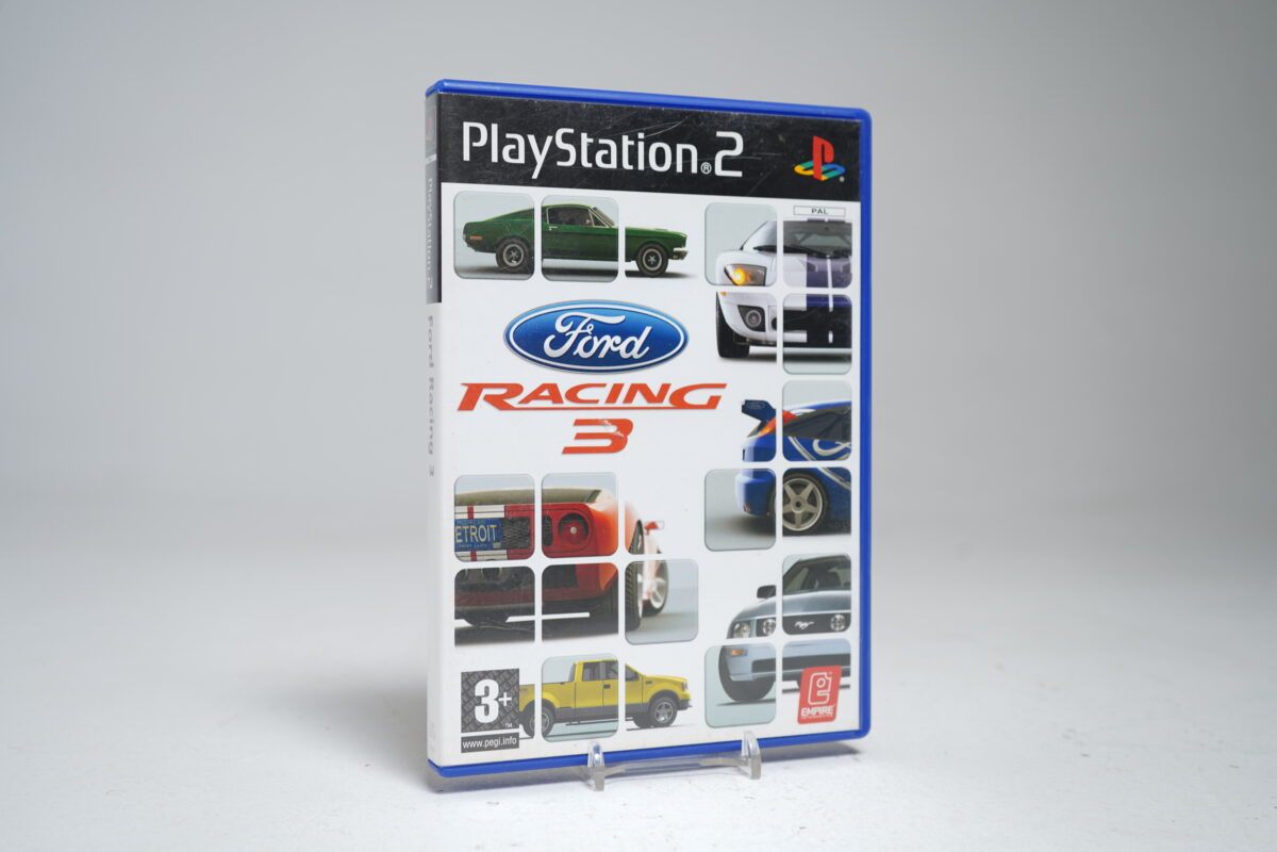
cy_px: 426
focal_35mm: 42
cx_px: 638
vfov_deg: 31.9
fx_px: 1490
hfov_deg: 46.4
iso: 64
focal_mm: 42
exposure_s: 1/4
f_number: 5.6
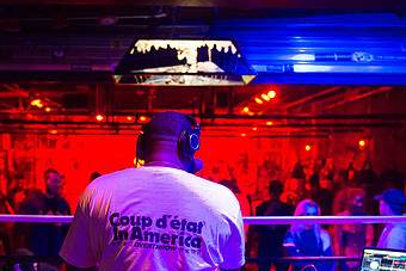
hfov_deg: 34.4
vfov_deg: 23.1
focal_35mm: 58
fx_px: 654
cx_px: 174
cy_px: 219
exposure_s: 1/250
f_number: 2.8
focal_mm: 34
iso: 4000
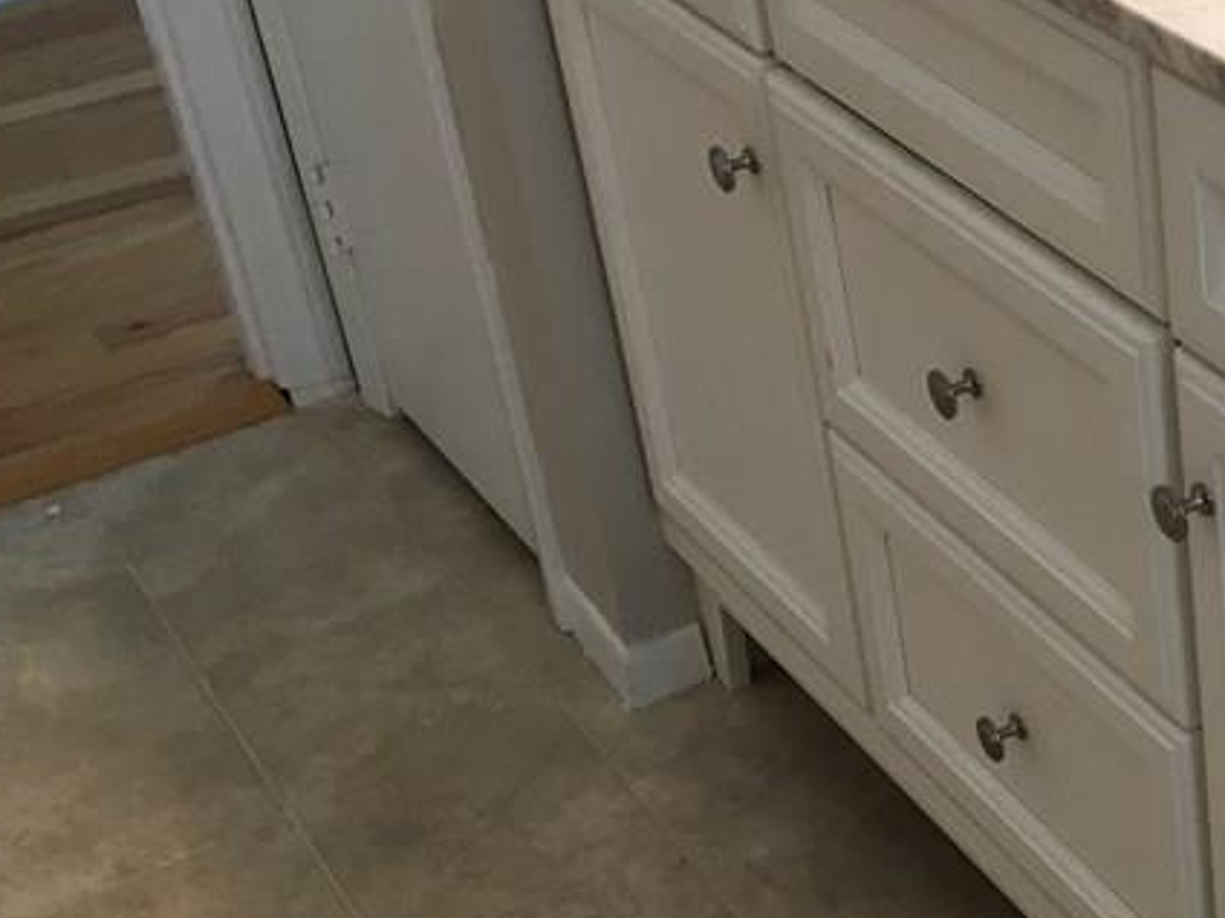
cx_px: 1439
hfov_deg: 25.2
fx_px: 2477
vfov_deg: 21.0
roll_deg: +2.3
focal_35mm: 70
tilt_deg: -28.8
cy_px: 453
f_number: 2.2
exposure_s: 1/30
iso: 32
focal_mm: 4.15
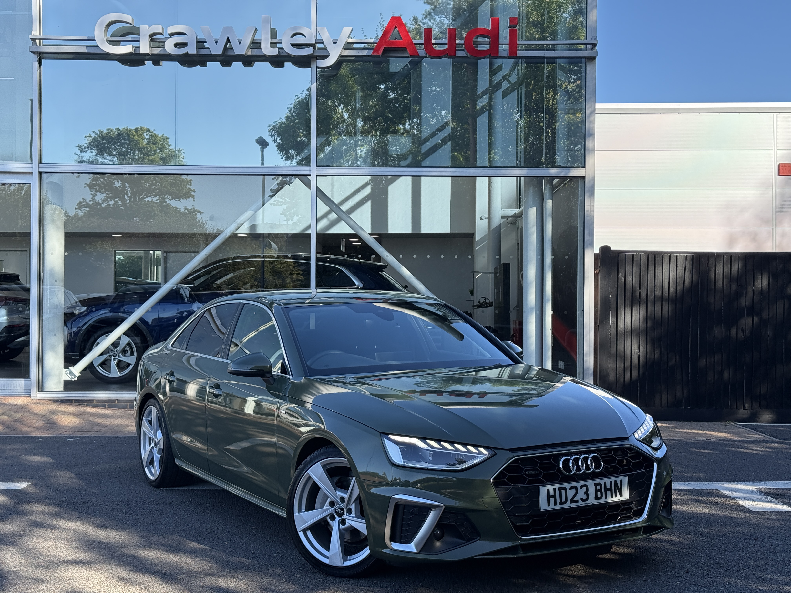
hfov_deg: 39.7
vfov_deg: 30.3
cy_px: 296
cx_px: 396
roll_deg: +0.5
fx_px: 1097
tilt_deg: +1.3
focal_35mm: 48
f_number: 1.78
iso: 64
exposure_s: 1/855
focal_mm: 6.76
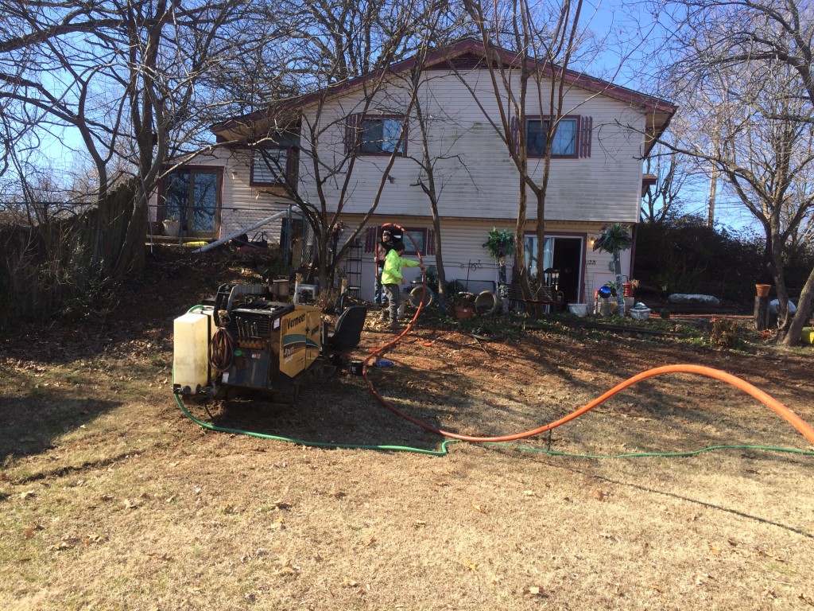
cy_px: 306
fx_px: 682
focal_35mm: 29
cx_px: 407
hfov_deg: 61.7
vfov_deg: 48.2
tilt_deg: +0.4
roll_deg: -2.9
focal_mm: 4.15
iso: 32
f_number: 2.2
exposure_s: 1/746
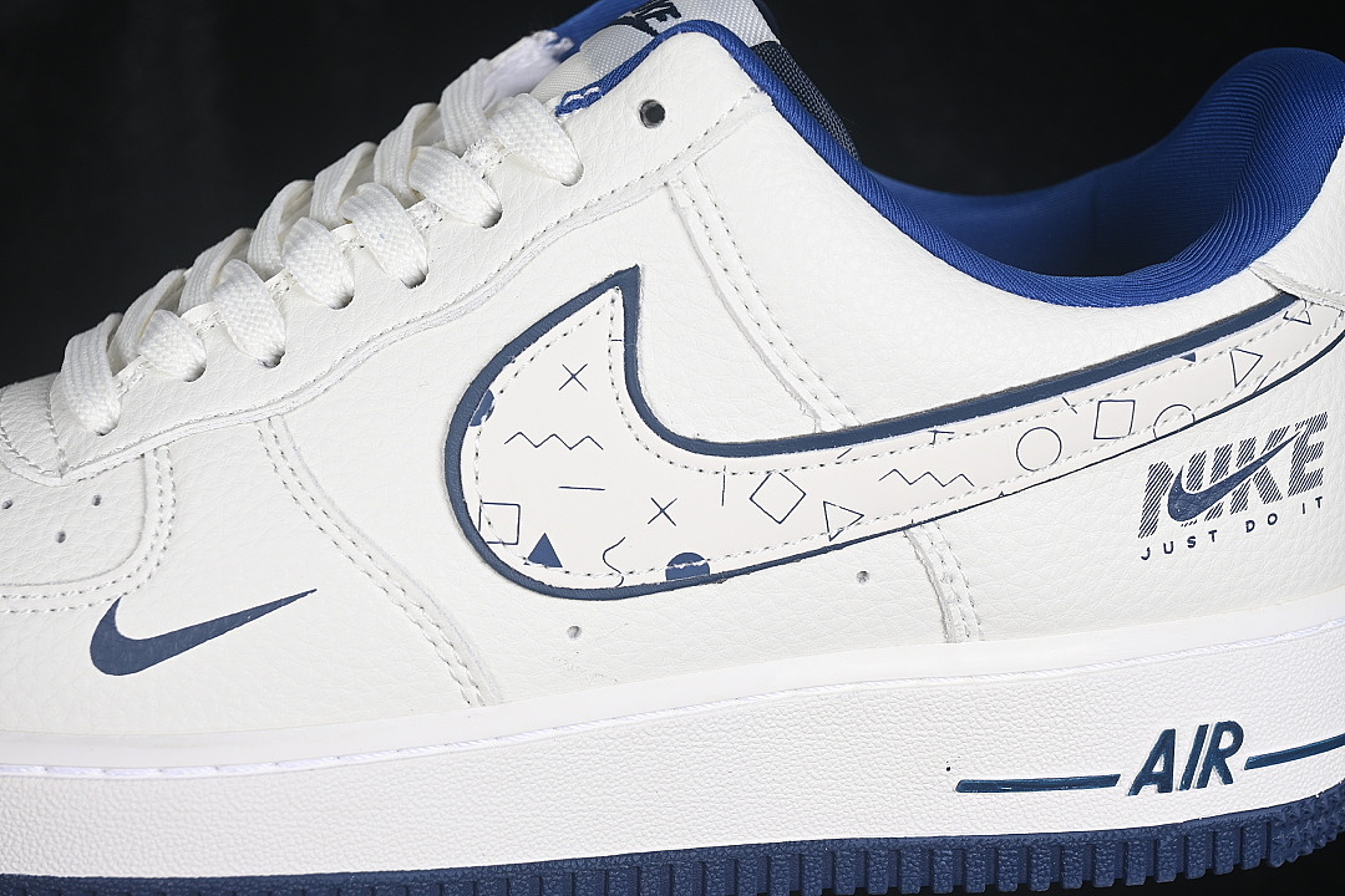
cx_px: 672
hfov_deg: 27.0
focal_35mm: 75
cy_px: 448
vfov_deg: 18.2
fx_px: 2802
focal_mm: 50
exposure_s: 1/80
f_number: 7.1
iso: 160
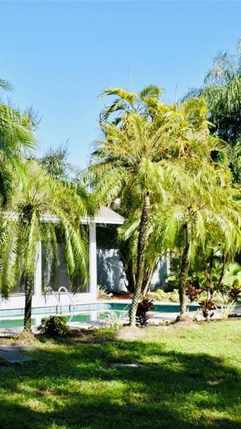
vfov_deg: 29.8
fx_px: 807
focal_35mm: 71
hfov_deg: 17.0
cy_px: 214
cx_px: 90
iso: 200
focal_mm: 30
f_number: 9
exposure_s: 1/320
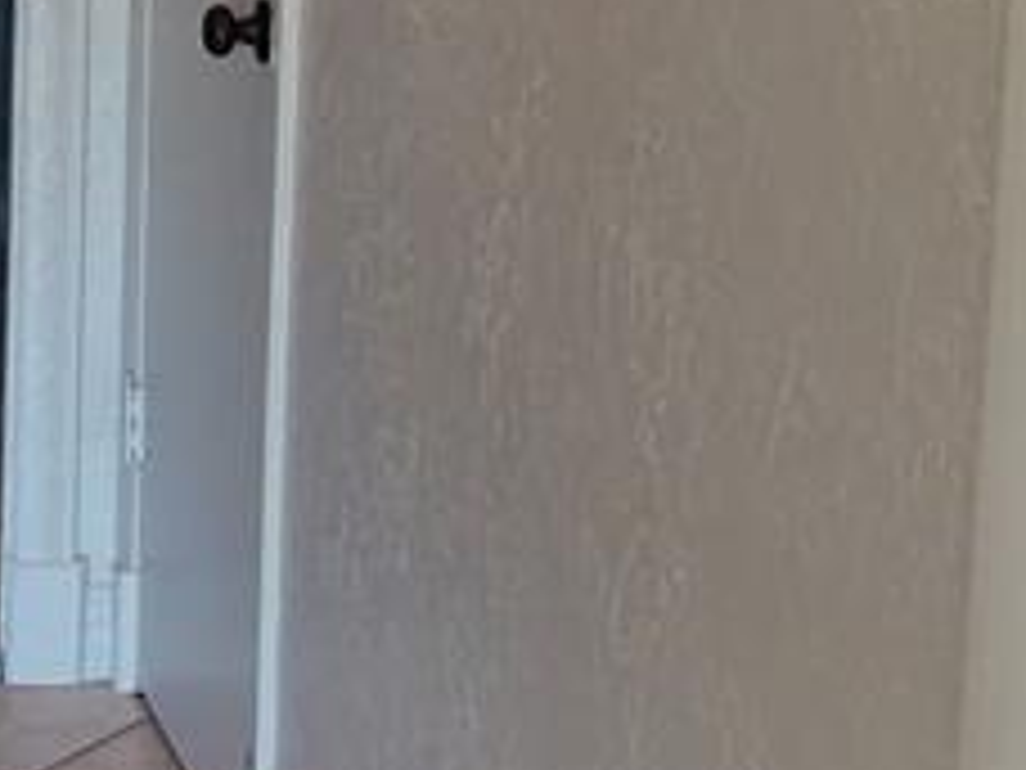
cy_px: -27
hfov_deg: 17.3
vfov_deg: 13.5
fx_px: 3201
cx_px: -234
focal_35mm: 108
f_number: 3.5
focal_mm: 4.1
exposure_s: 1/30
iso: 320
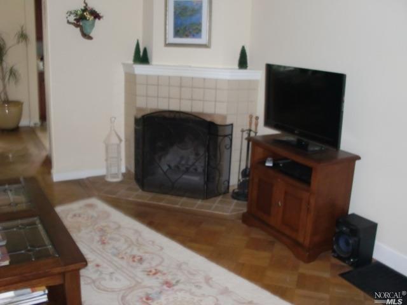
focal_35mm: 36
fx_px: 423
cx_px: 204
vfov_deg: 39.7
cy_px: 152
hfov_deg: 51.4
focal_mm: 6.3
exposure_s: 1/60
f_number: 2.8
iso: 400
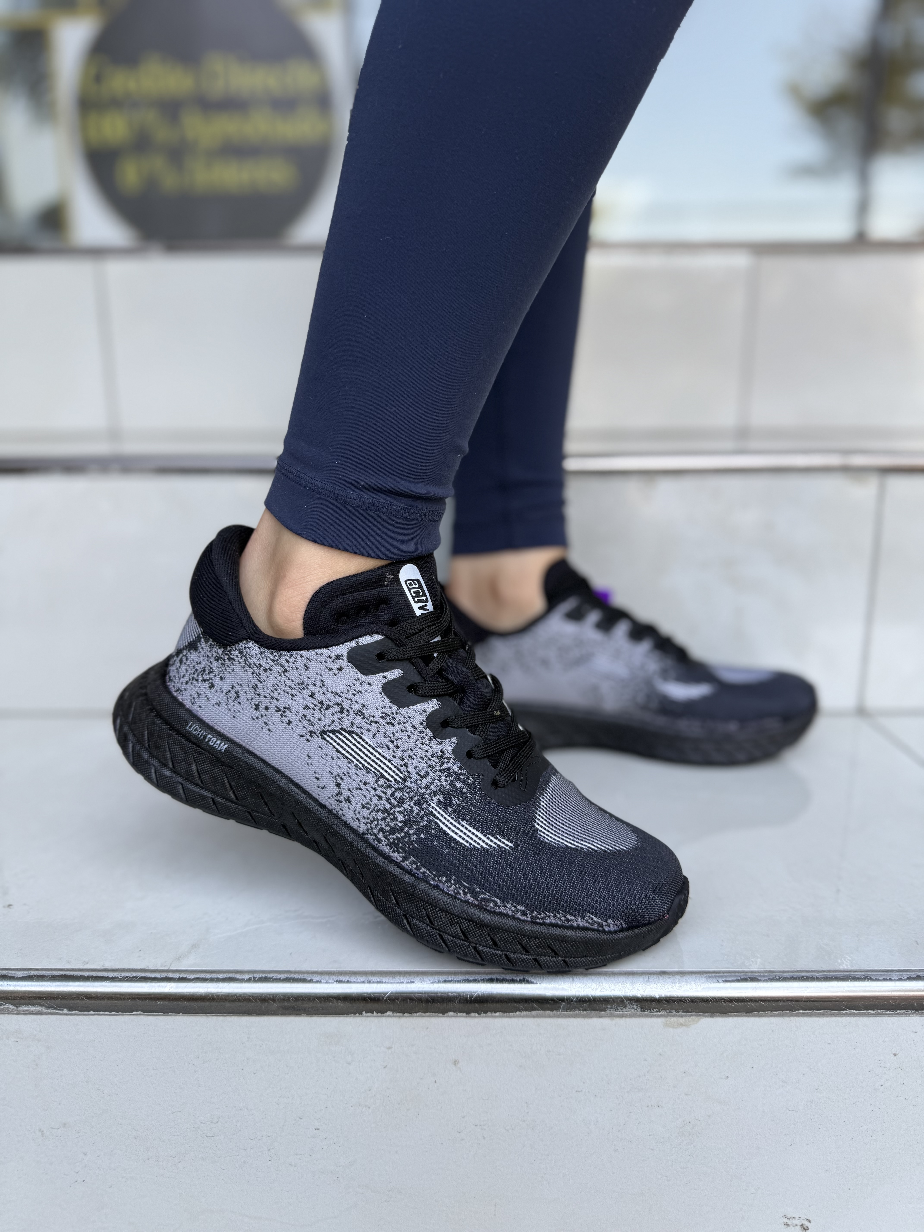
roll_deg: +0.2
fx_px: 854
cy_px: 616
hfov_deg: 56.8
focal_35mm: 24
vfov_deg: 71.6
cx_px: 462
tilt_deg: -12.5
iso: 64
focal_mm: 6.76
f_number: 1.78
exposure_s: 1/160
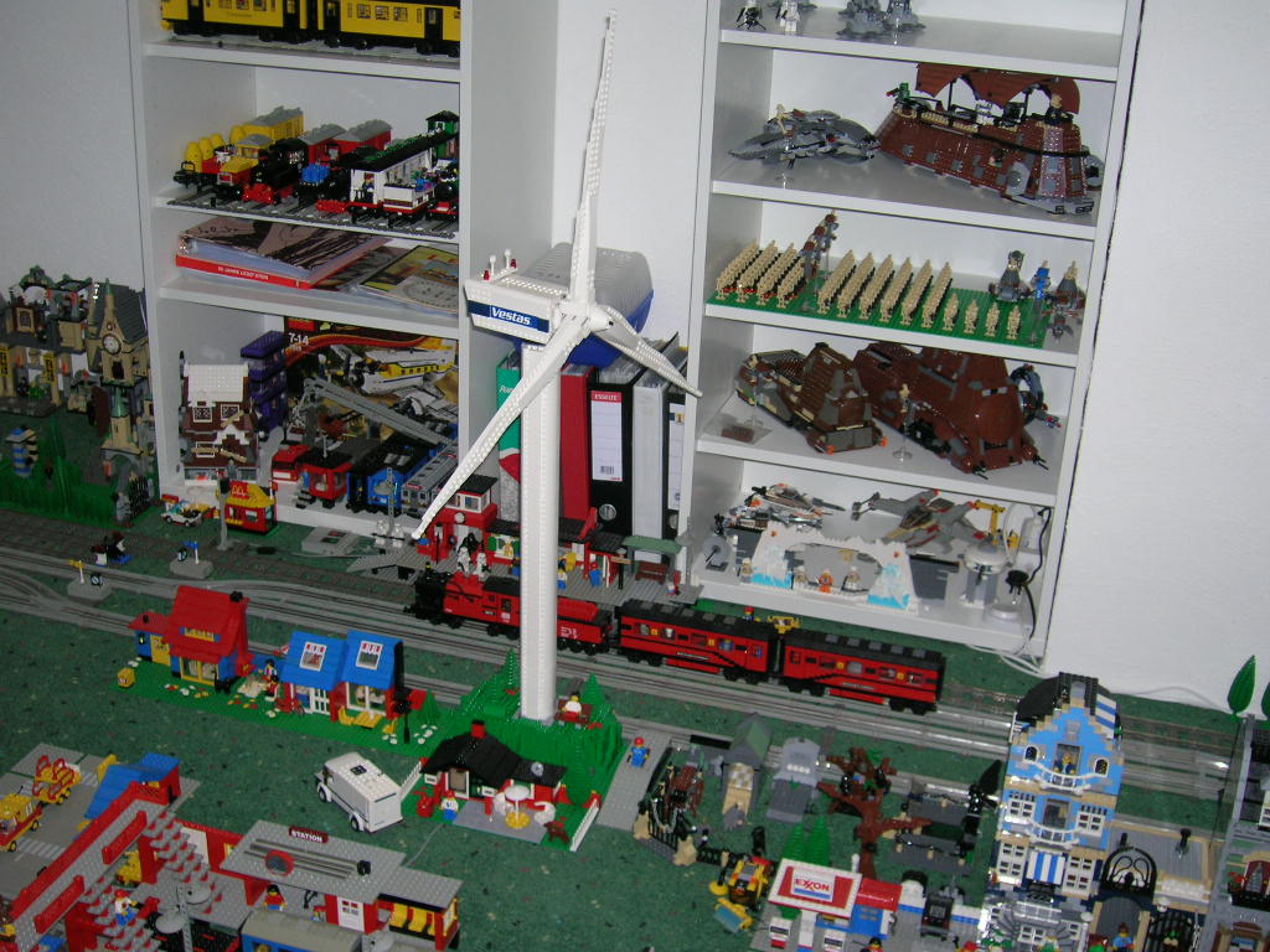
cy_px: 476
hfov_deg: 44.8
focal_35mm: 42
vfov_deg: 34.3
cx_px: 635
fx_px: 1541
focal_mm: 7
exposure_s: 1/60.1
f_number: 3.1
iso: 86
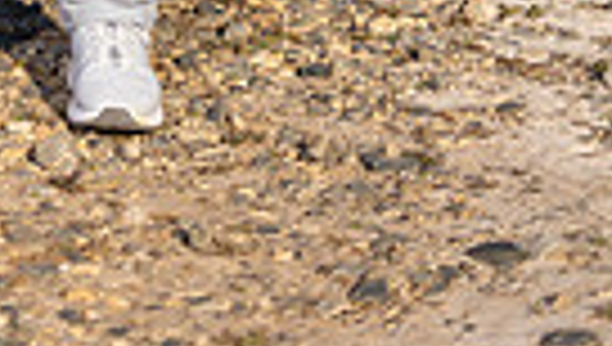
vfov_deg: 6.6
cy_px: -562
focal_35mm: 173
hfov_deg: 12.2
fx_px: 2812
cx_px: -61
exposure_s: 1/5000
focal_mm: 50
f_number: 1.8
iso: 64
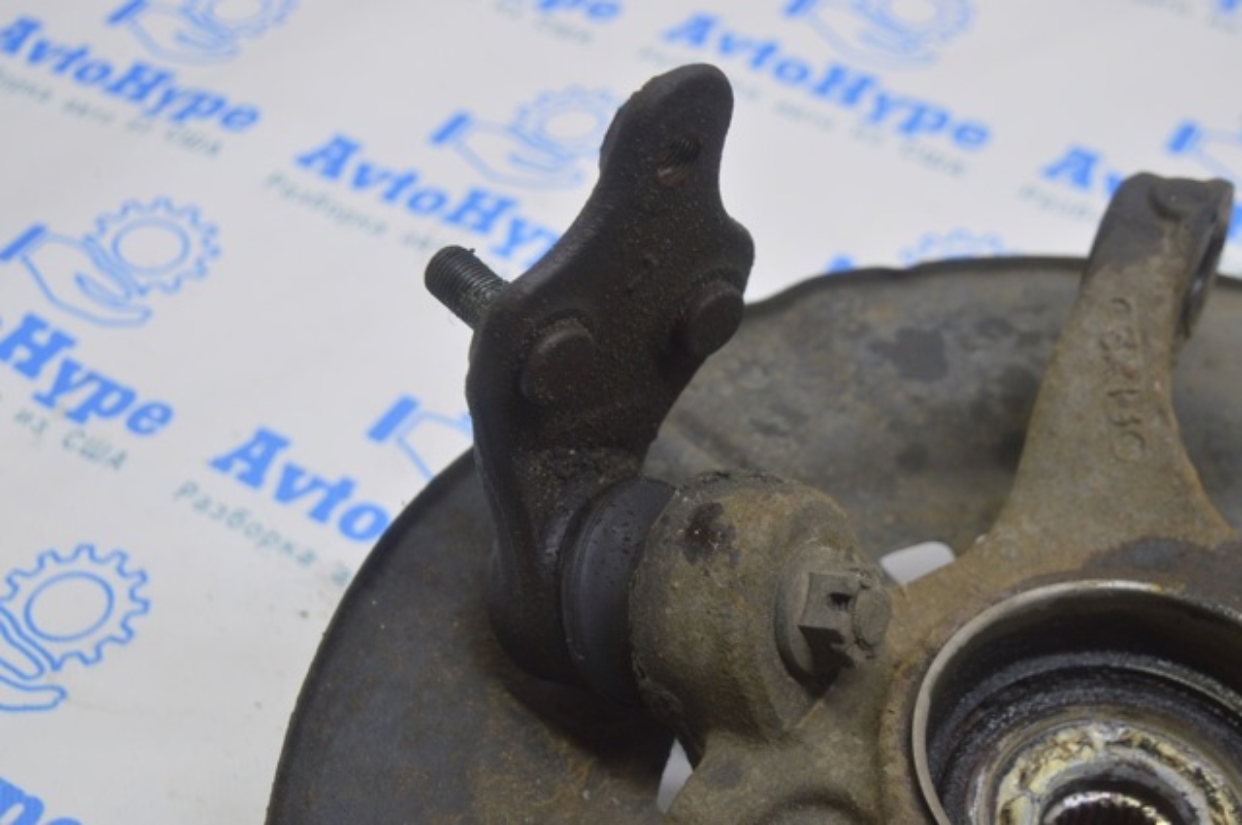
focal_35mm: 60
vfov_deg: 22.6
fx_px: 2067
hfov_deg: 33.4
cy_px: 412
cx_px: 621
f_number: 5.6
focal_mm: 40
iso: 400
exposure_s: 1/20
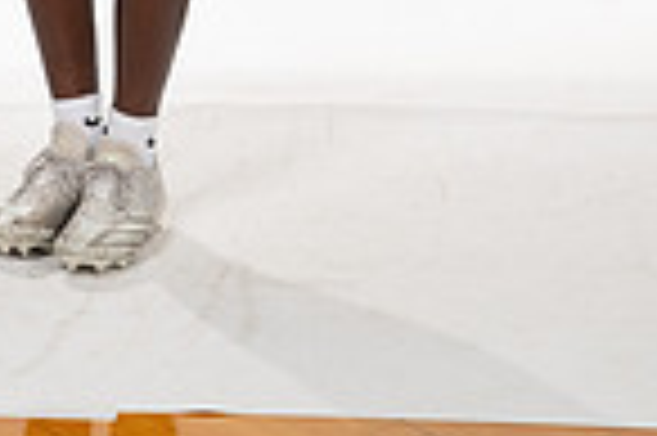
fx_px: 3938
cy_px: -544
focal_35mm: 216
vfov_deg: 6.1
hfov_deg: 9.5
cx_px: 144
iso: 800
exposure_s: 1/320
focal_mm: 70
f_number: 7.1
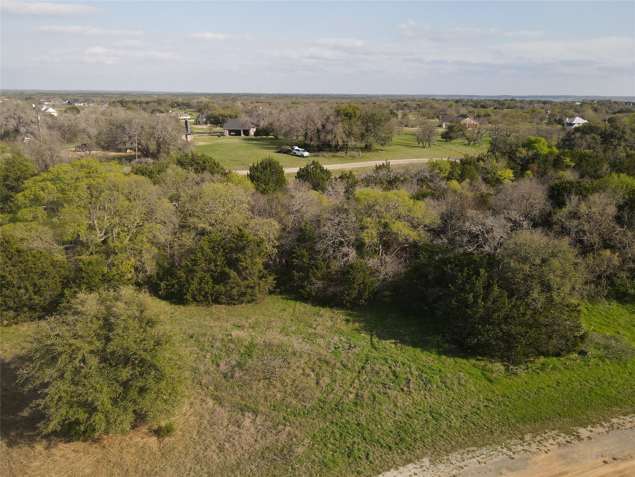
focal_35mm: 24
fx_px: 440
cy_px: 238
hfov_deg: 71.6
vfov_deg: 56.8
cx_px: 318
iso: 100
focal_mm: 4.5
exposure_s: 1/640
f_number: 2.8
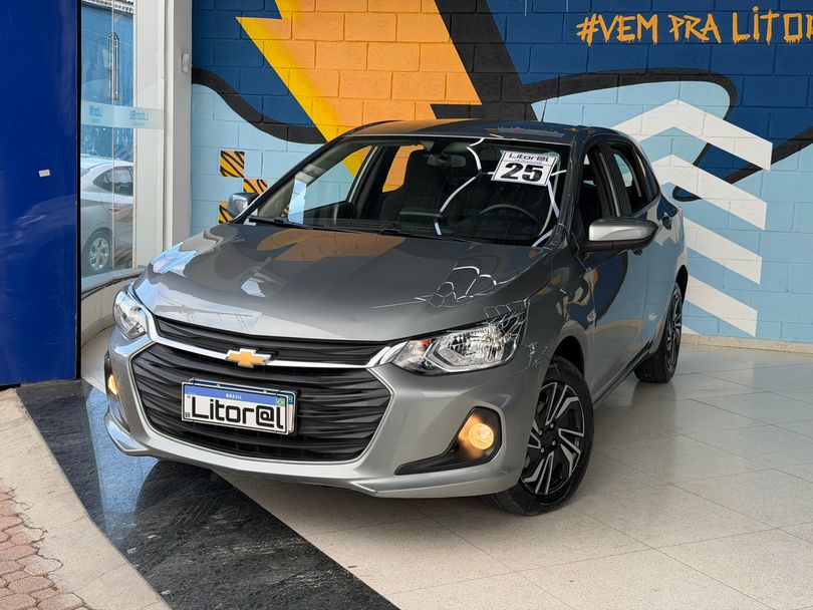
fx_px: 1128
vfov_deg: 30.3
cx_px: 406
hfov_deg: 39.6
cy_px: 305
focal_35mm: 48
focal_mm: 6.76
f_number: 1.78
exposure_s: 1/472
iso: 80
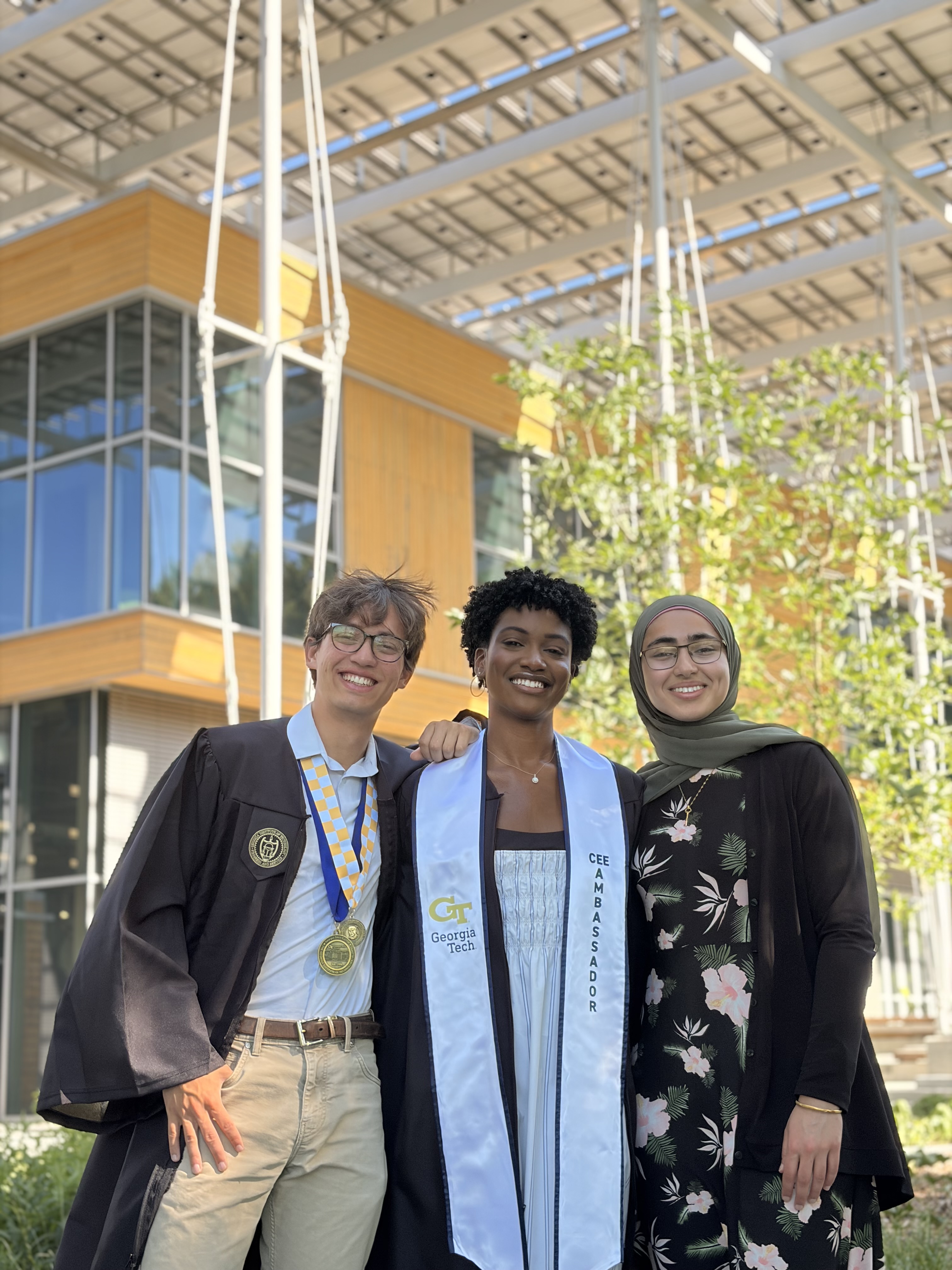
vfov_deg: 36.8
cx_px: 476
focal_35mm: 52
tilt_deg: +12.8
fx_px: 1907
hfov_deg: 28.0
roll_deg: +1.5
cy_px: 635
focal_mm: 5.96
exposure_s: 1/673
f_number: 1.6
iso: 50
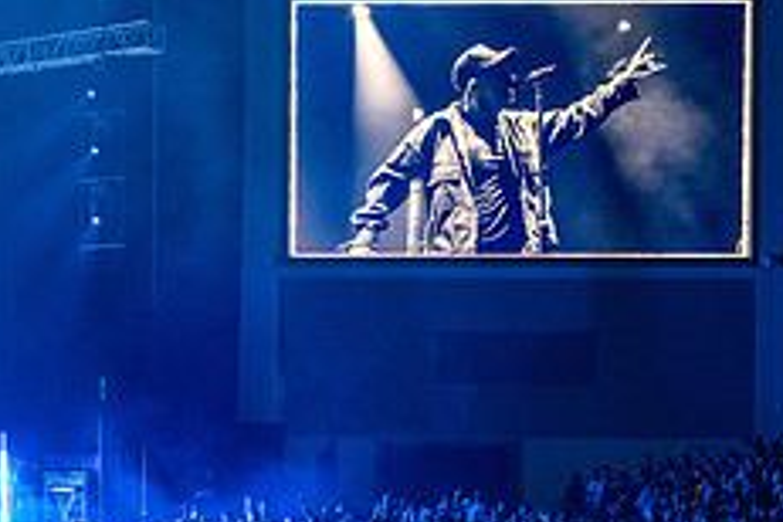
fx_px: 2240
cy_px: 436
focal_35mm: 103
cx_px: -112
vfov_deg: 13.2
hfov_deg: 18.9
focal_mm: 41
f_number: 2.8
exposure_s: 1/40
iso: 500
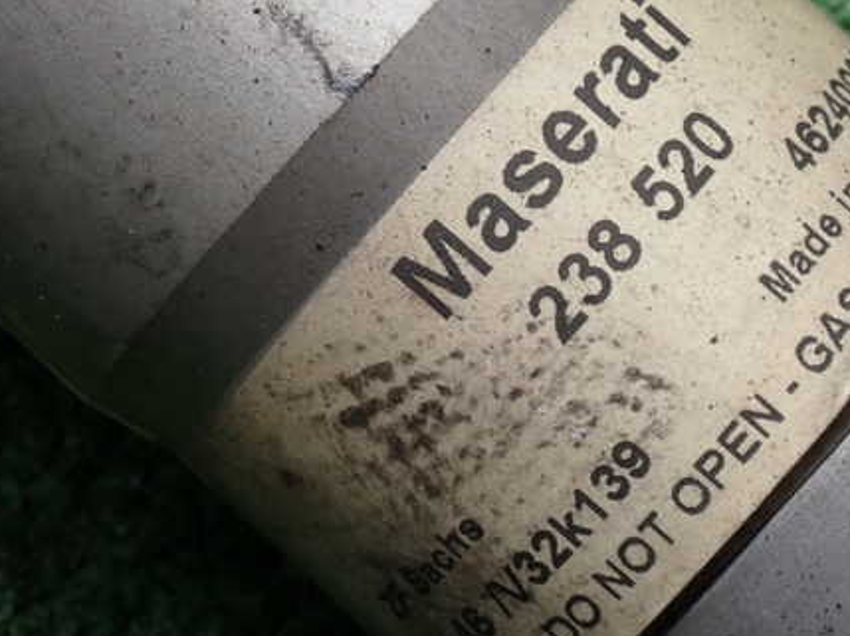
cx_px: 501
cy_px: 333
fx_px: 3435
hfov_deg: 14.1
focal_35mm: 140
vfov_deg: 10.6
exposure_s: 1/320
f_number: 6.3
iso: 100
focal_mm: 18
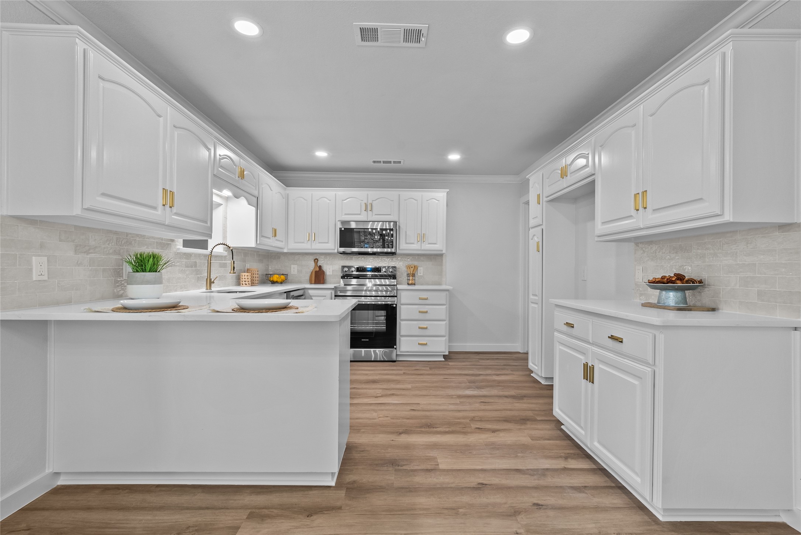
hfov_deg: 96.7
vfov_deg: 73.8
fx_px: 356
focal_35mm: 16
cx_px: 400
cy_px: 268
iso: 640
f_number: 8
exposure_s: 1/2
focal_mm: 16
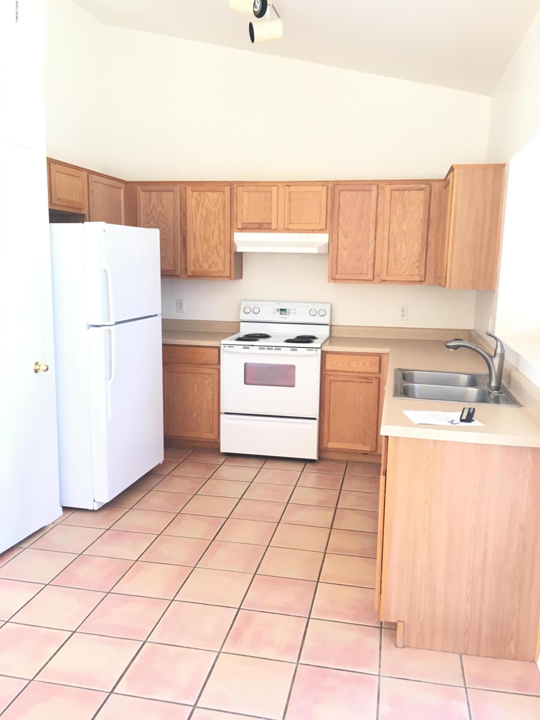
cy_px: 360
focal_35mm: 29
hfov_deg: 48.2
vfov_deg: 61.7
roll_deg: -0.6
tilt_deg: -9.1
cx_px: 270
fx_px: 603
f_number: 2.2
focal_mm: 4.15
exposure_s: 1/30
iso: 80
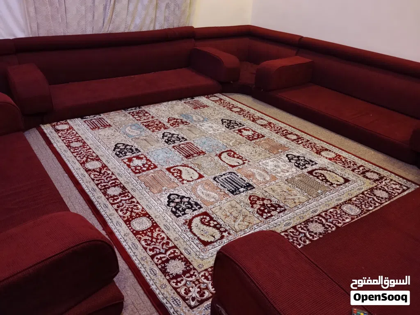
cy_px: 158
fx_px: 352
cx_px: 210
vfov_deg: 48.2
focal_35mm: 29
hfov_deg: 61.7
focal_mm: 4.22
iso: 320
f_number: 1.8
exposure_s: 1/33
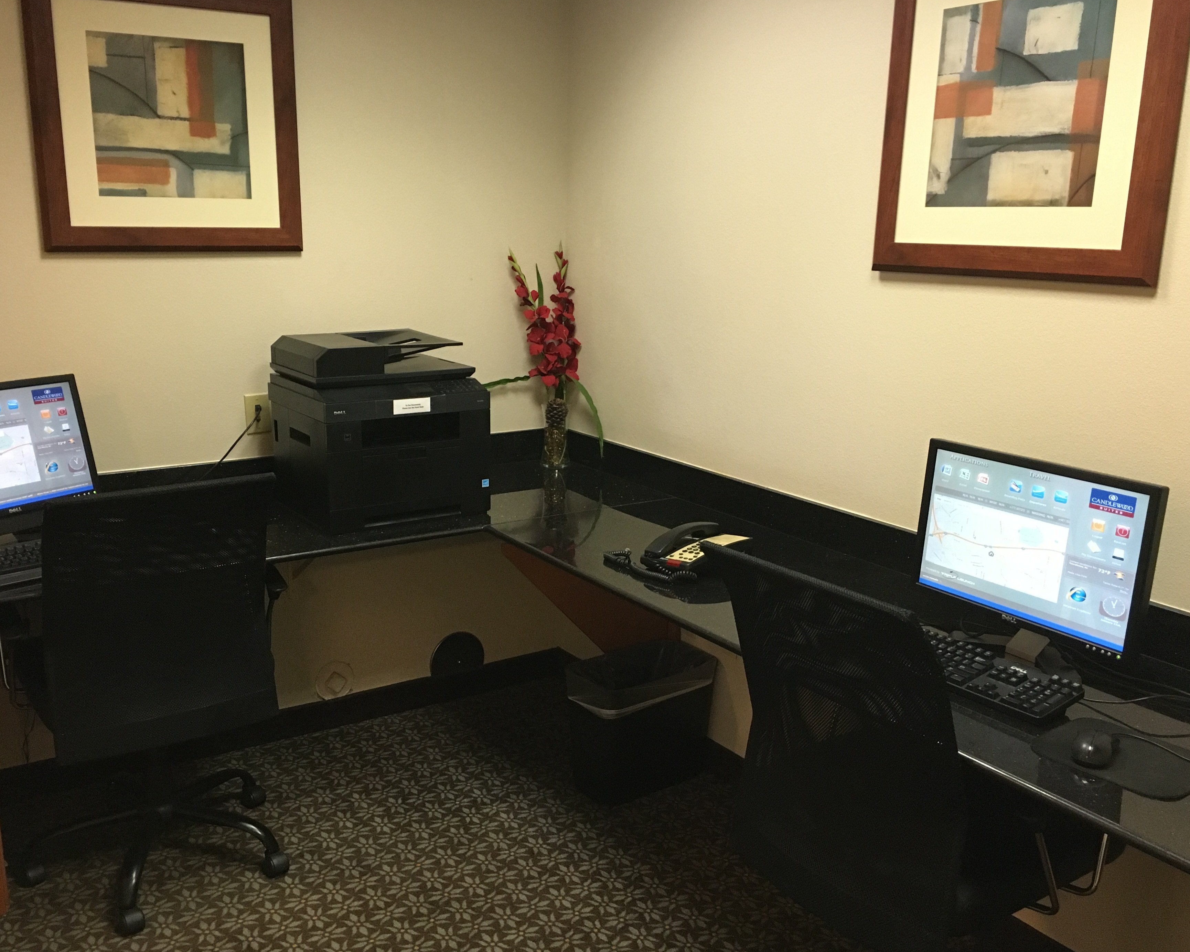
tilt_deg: -15.9
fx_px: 1162
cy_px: 510
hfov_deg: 54.2
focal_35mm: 33
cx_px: 561
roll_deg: -0.5
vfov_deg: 44.5
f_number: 2.2
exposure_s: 1/30
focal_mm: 4.15
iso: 160
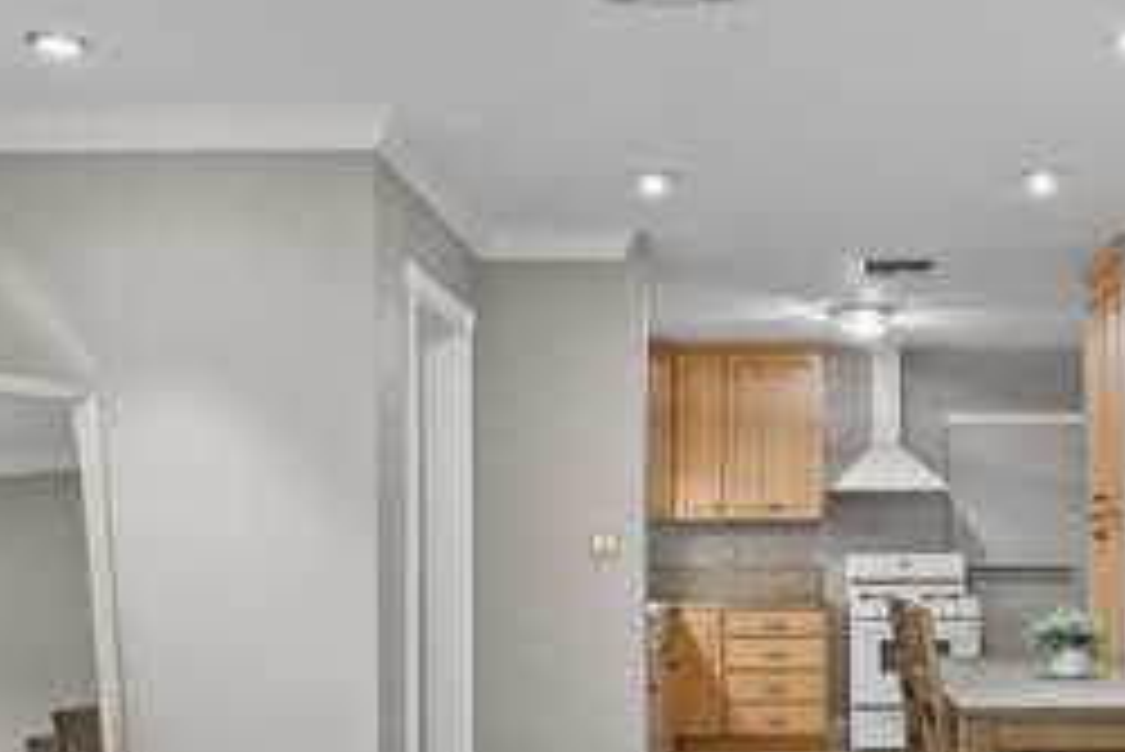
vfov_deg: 28.9
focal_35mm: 46
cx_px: 770
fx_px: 1438
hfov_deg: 42.0
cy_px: 561
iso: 400
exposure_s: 1/1.25
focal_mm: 12
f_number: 9
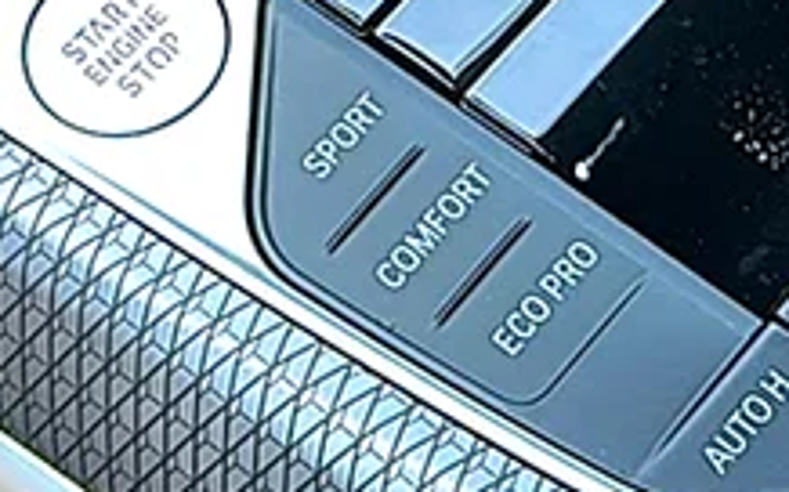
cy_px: -255
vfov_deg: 9.4
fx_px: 2923
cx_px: 601
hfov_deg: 15.3
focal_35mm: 136
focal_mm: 6.86
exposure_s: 1/104
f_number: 1.78
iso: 50
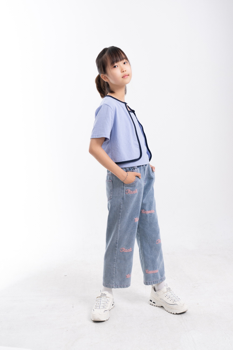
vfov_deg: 47.4
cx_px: 116
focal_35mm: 41
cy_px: 175
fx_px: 398
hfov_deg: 32.6
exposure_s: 1/125
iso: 100
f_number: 5.6
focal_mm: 41
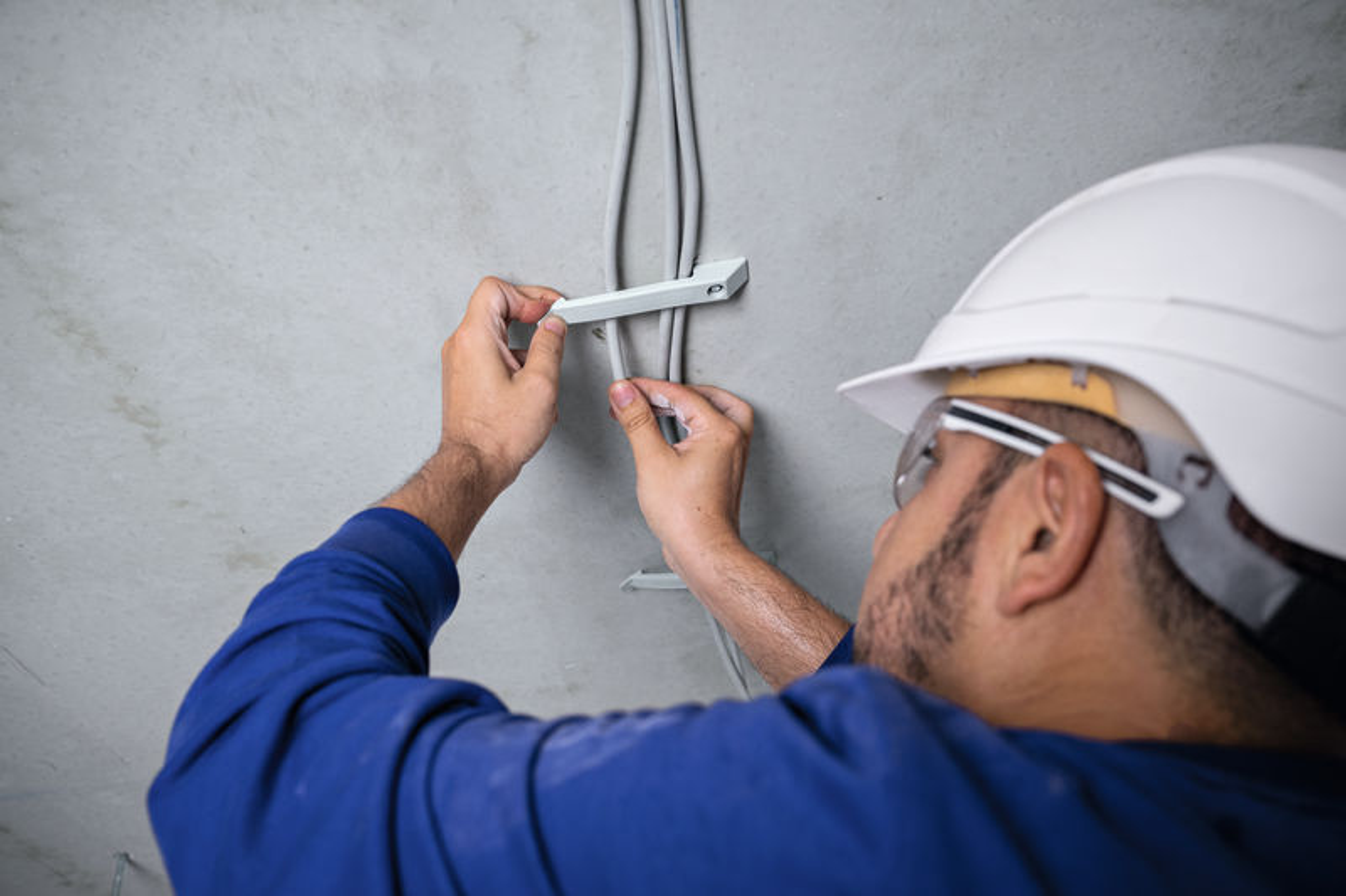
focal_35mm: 34
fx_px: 1290
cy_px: 448
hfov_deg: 55.1
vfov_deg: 38.3
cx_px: 673
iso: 800
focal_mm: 34.5
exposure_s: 1/100
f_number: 5.6
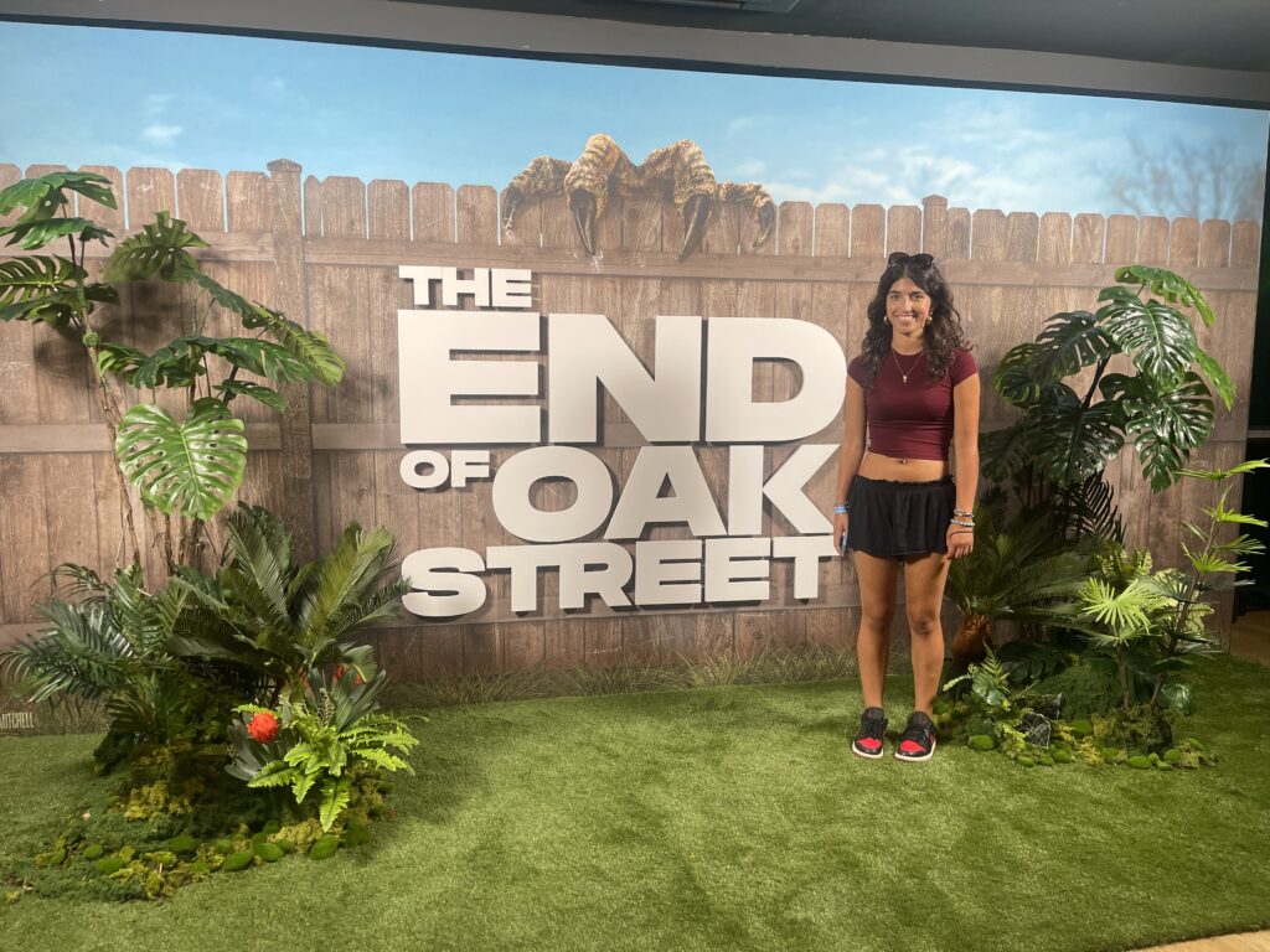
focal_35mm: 25
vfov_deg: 54.9
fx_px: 917
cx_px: 635
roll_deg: +0.7
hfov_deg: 69.4
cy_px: 476
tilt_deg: -6.6
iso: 80
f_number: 1.6
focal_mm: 5.1
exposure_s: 1/100
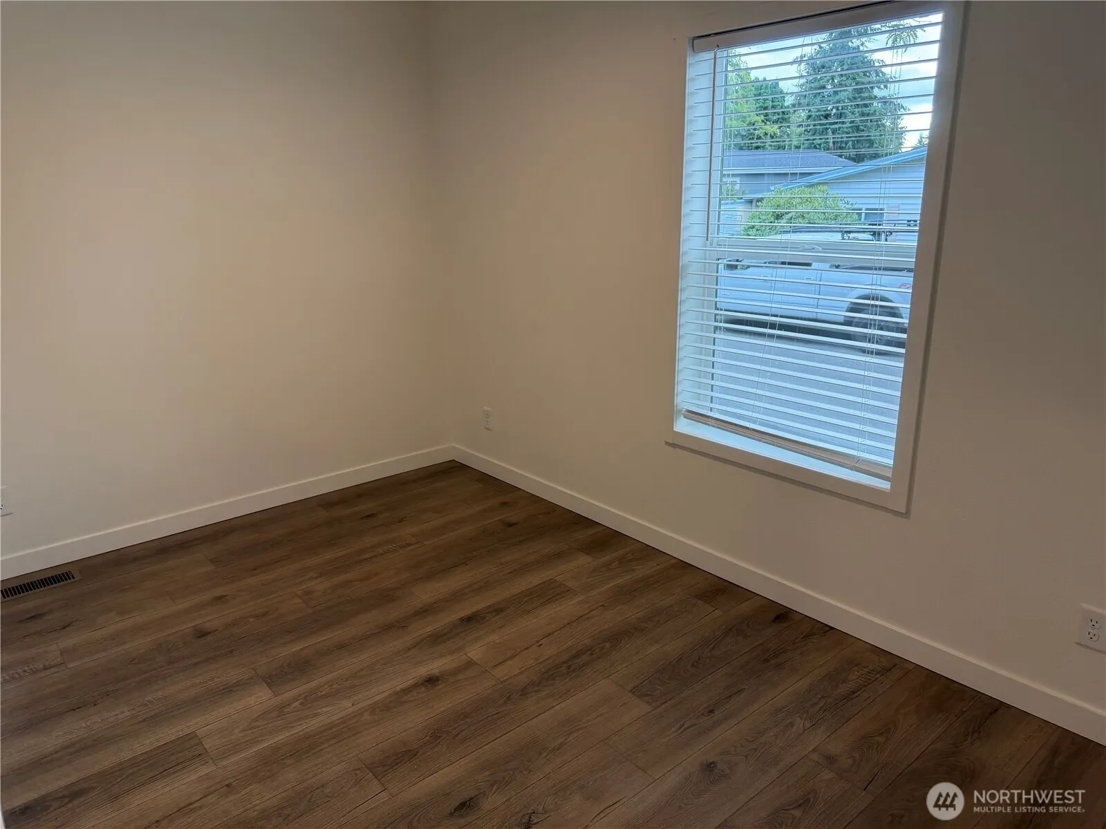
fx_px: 767
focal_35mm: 24
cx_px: 553
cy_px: 414
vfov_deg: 56.8
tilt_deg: -14.6
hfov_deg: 71.6
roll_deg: +2.1
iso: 100
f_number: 1.78
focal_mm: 6.76
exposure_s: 1/123
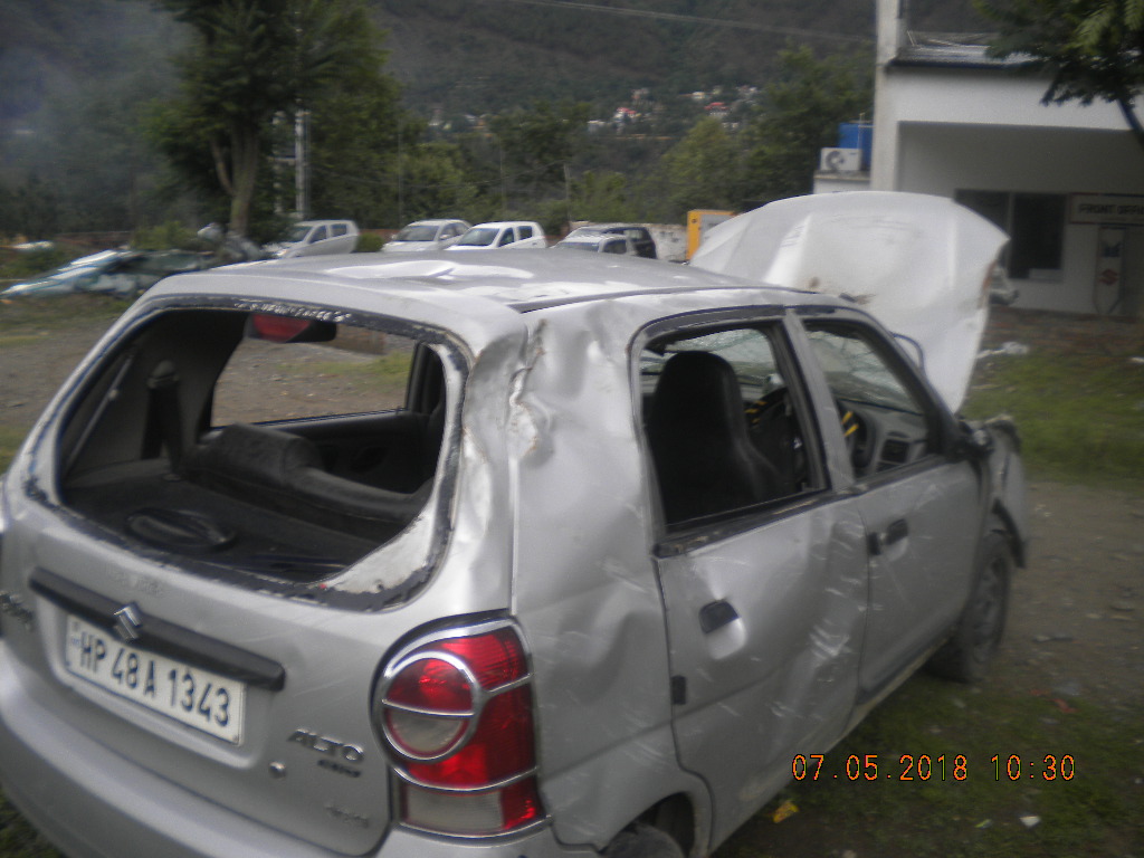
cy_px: 429
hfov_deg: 52.6
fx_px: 1157
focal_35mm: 35
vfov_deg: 40.7
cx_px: 572
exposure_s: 1/166
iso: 80
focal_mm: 6.3
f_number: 3.1
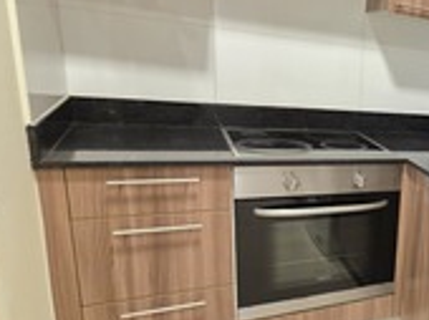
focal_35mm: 35
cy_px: 200
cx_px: 521
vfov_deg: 40.3
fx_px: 433
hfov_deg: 38.3
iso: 640
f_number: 1.9
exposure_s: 1/50
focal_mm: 2.2
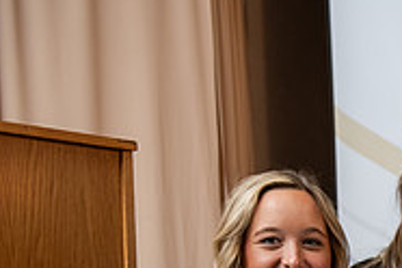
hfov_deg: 15.2
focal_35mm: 125
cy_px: 405
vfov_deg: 10.6
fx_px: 1396
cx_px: 594
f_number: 4
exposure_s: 1/250
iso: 640
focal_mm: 40
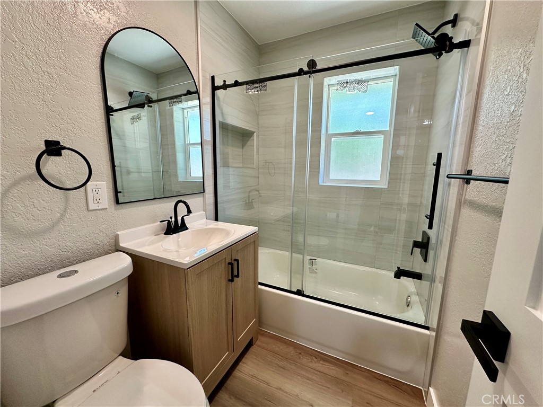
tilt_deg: -8.5
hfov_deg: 102.1
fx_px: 220
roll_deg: -1.0
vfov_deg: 85.7
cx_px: 272
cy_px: 204
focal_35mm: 14
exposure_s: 1/120
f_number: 2.2
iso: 160
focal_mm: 2.22
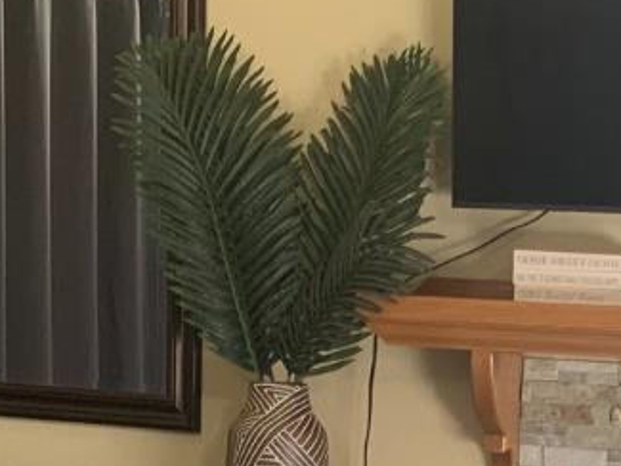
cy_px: 832
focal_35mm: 120
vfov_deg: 11.5
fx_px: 2154
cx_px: 615
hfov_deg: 16.1
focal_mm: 4.25
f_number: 1.8
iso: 100
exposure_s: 1/84
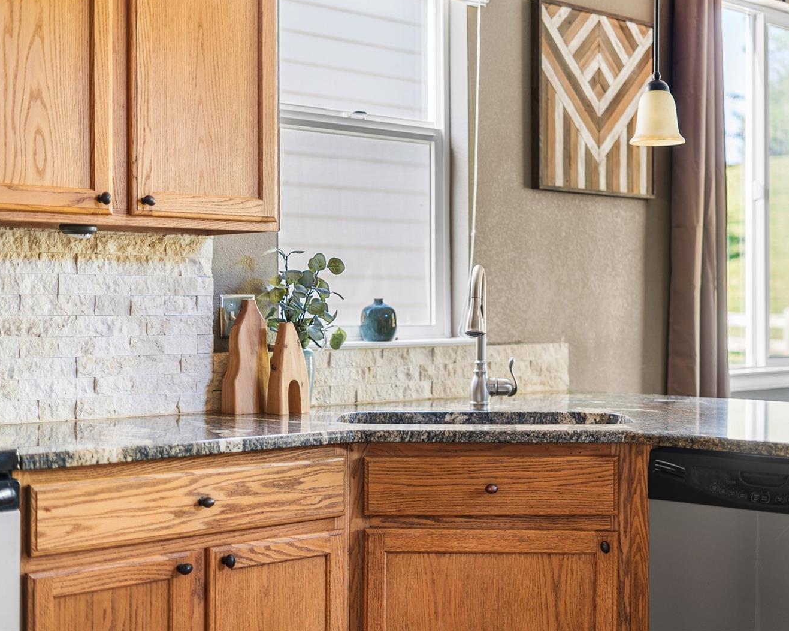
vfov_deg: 26.7
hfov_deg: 32.9
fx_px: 1331
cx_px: 471
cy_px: 313
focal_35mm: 57
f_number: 1.8
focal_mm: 50
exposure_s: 1/8
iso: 125
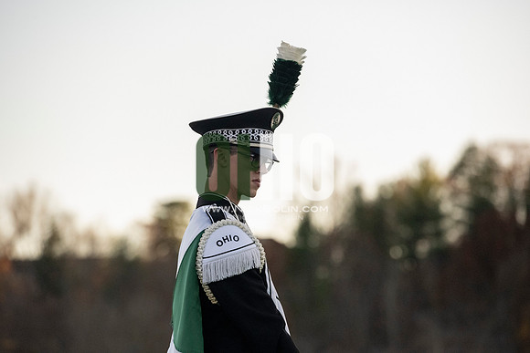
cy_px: 176
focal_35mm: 190
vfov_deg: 7.2
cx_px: 265
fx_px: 2798
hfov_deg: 10.8
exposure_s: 1/8000
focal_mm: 190
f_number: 4.5
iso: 5000
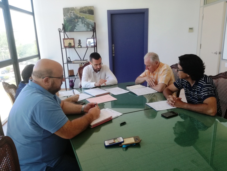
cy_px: 86
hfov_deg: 65.3
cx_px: 114
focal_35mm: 27
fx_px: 177
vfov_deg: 51.4
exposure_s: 1/33.3
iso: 100
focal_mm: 3.79
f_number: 2
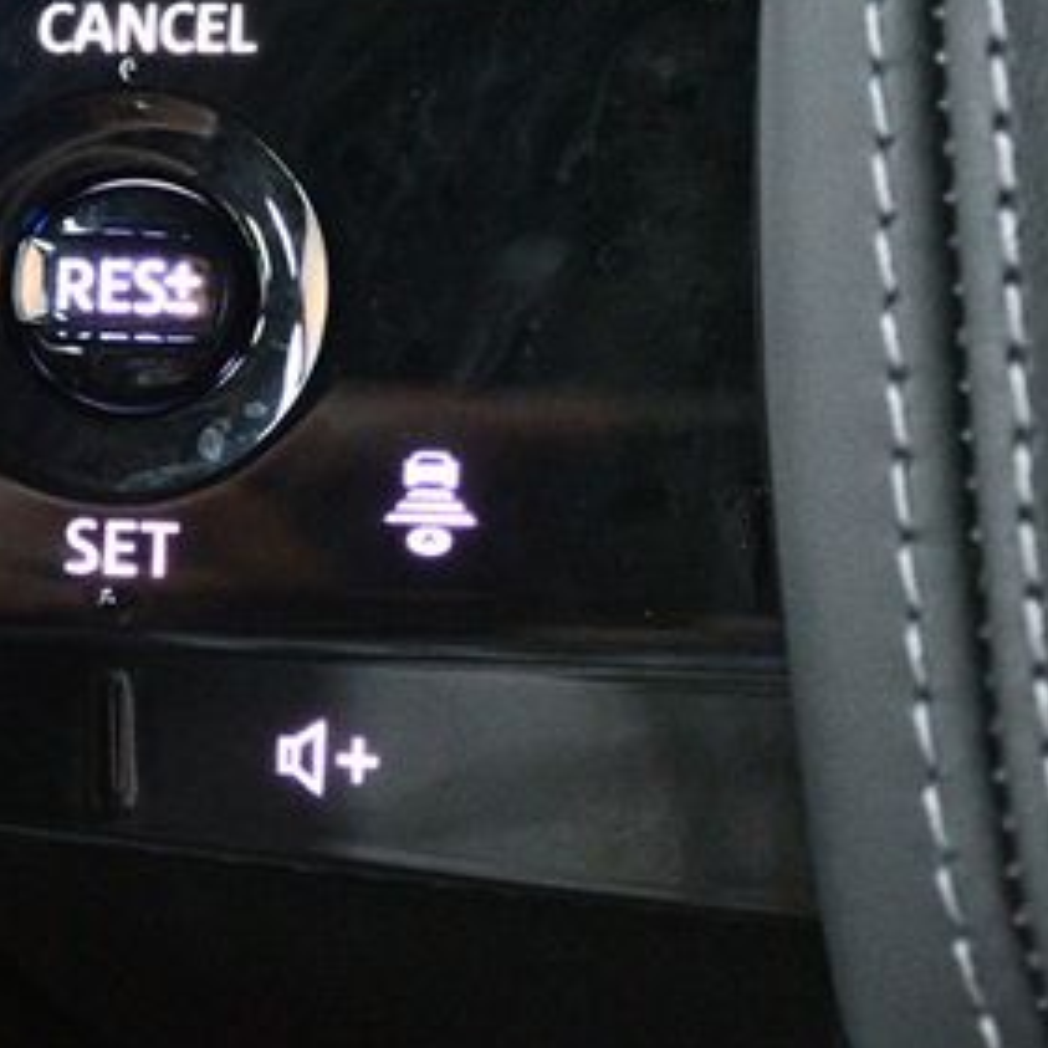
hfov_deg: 14.3
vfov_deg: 14.2
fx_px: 4179
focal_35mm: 122
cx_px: 407
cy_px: 269
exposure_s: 1/60
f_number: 5.3
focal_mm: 42
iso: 10000
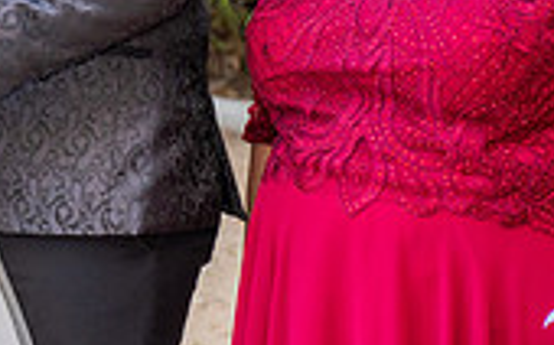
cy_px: -83
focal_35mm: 216
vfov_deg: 6.0
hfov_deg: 9.6
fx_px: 3259
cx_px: -42
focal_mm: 62
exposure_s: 1/200
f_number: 4.5
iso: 640
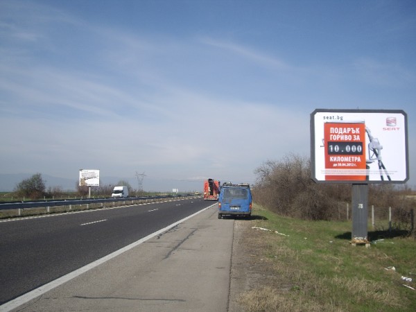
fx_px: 457
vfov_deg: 37.7
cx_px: 208
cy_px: 156
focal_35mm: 38
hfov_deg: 49.0
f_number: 8
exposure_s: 1/160
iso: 64
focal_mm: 7.9
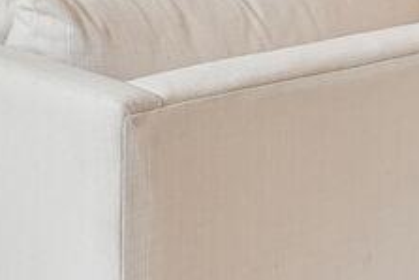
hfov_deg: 16.4
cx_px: -73
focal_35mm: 120
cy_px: -246
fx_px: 1396
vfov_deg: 10.7
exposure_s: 1/40
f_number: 9
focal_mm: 15.5
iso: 200
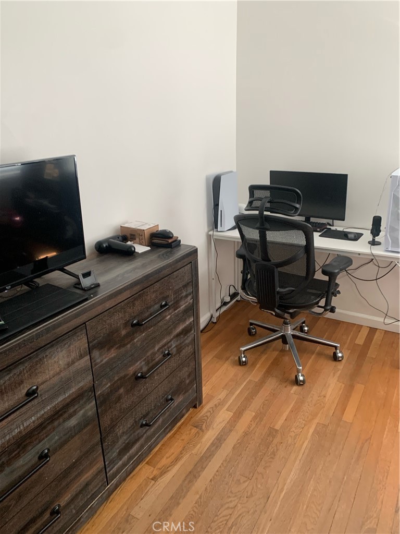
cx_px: 200
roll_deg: +1.9
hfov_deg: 53.1
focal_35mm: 26
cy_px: 267
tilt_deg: -20.3
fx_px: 401
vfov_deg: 67.3
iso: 125
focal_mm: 4.25
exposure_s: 1/60
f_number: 1.8
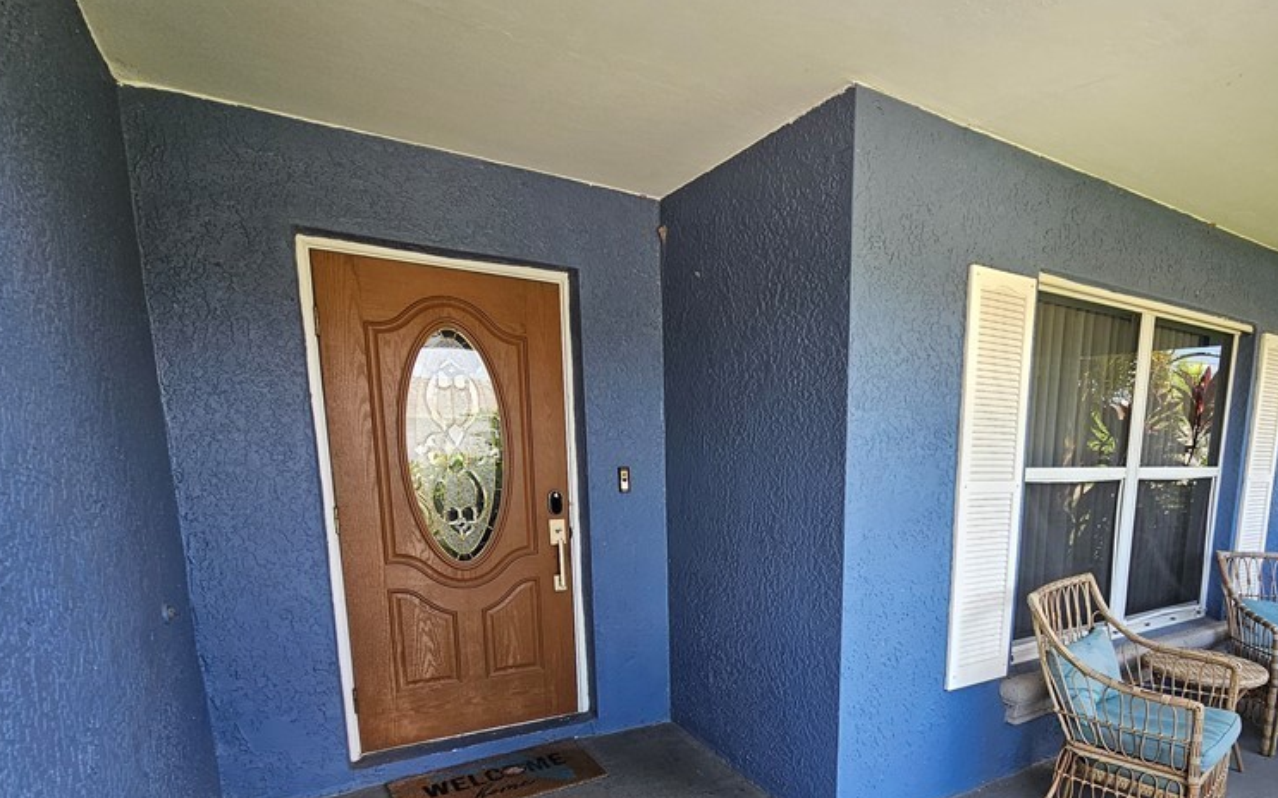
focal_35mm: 19
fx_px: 662
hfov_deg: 85.6
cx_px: 829
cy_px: 585
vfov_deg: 59.3
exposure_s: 1/120
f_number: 2.2
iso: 80
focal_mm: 2.2
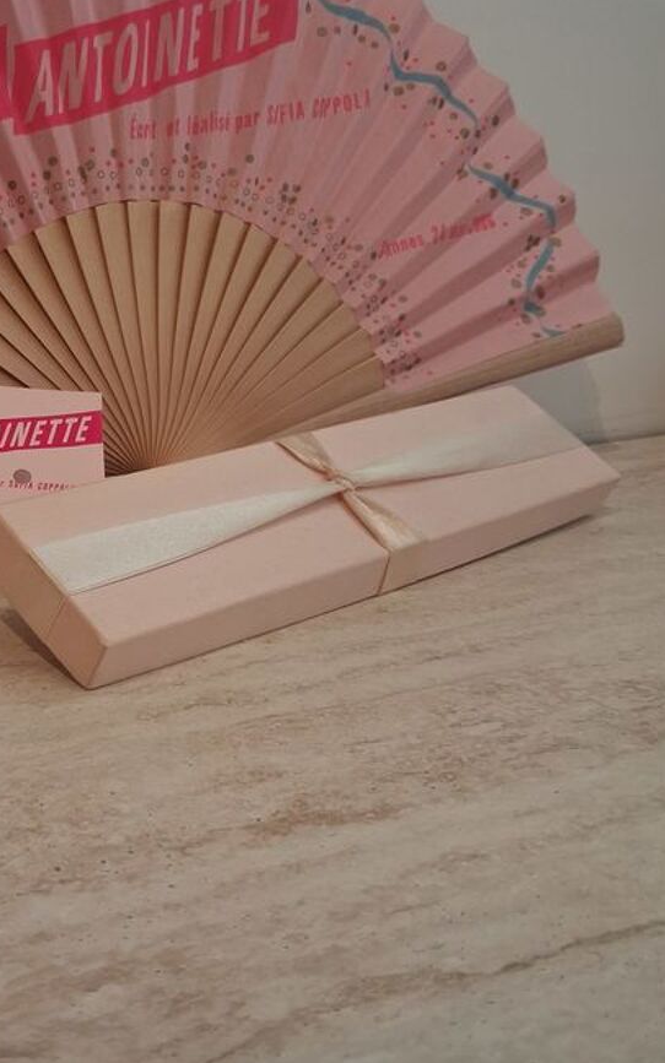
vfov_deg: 45.0
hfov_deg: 28.3
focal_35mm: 44
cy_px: 422
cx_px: 93
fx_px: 1276
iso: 320
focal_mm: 4
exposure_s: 1/100
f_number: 1.8
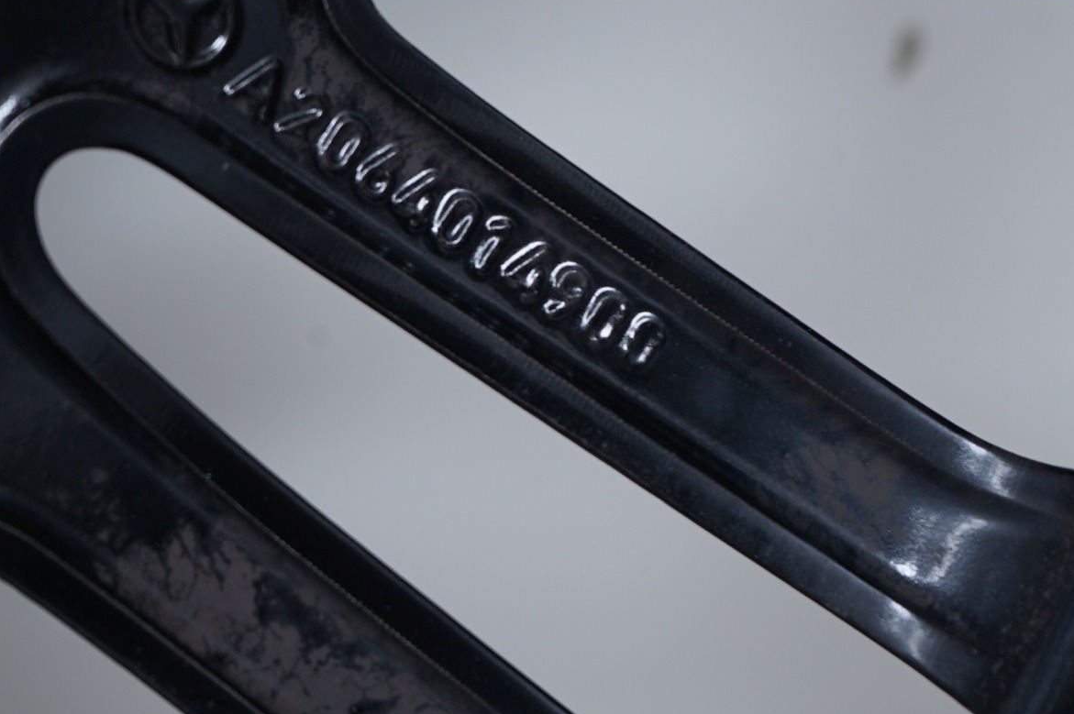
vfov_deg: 13.6
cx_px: 424
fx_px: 2981
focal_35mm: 100
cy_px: 209
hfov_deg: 20.4
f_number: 7.1
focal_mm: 61
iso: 250
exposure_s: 1/100
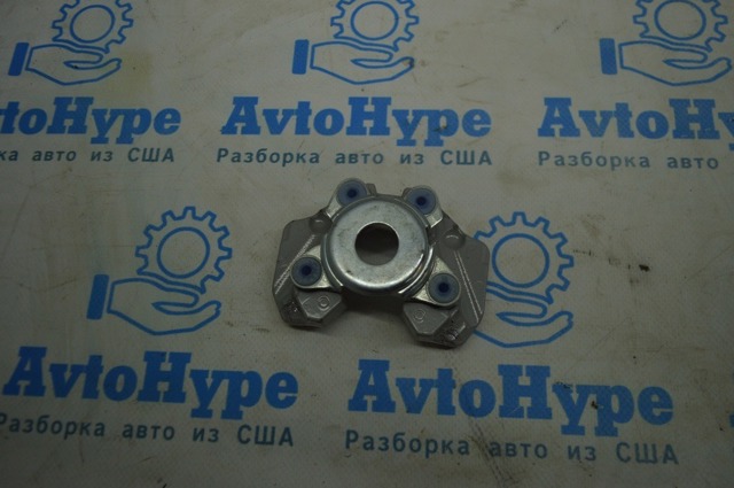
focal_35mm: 27
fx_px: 550
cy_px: 244
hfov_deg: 67.4
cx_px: 367
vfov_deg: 47.8
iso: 400
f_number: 3.5
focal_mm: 18
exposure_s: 1/200
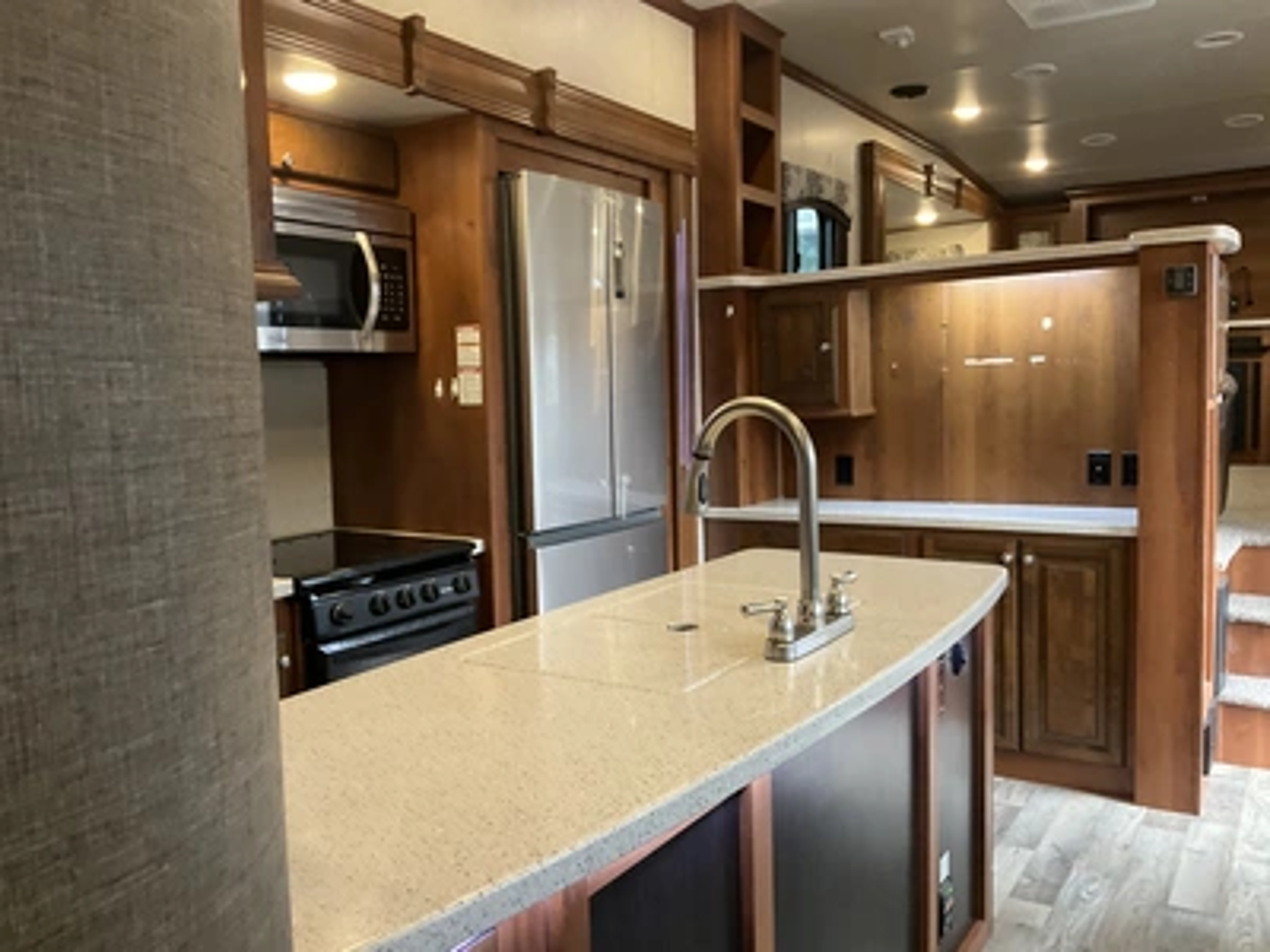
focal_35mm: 29
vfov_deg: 48.2
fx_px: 1064
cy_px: 476
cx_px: 635
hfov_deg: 61.7
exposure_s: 1/53
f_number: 1.8
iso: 320
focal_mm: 3
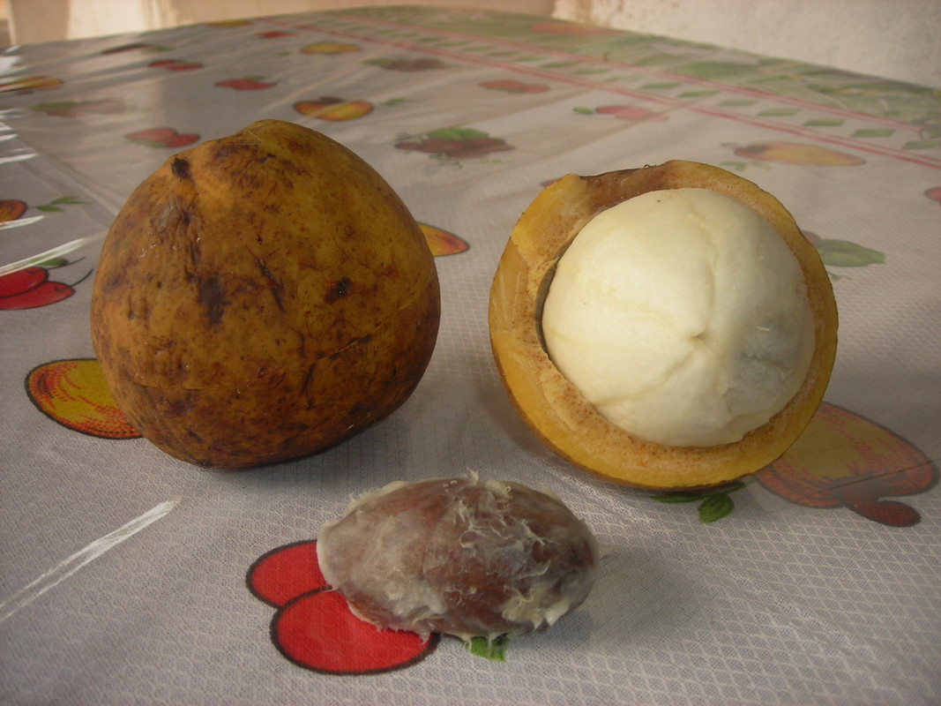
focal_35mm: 38
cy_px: 353
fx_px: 1033
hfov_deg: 49.0
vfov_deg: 37.7
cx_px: 470
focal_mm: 6.3
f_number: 3.2
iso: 50
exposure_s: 1/37.1
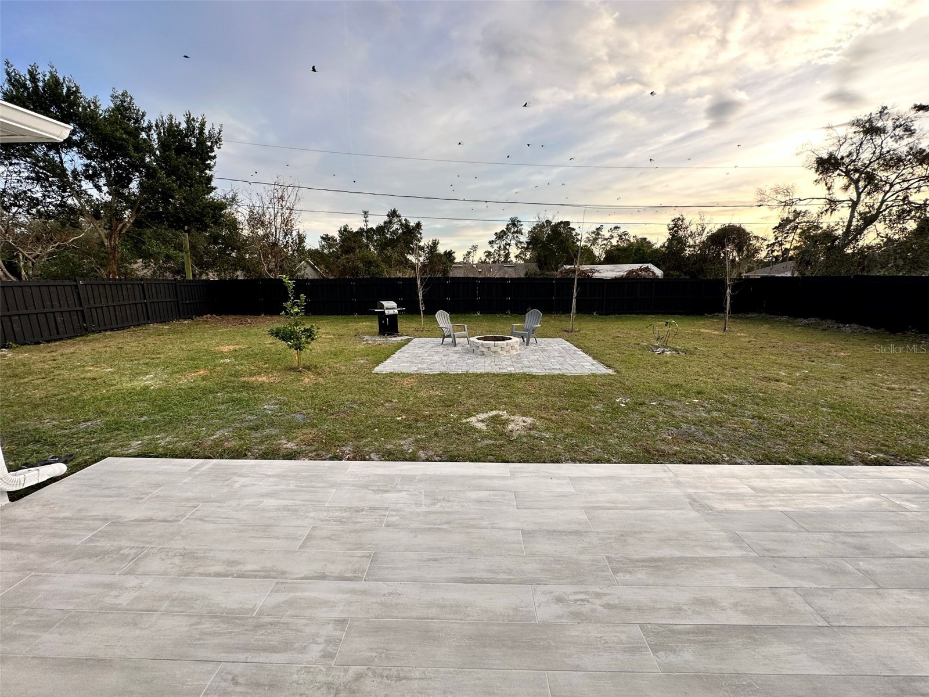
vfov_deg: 85.7
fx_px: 376
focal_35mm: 14
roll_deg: -0.1
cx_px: 464
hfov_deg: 102.1
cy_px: 348
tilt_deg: -11.4
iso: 40
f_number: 2.2
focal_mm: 2.22
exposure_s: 1/193
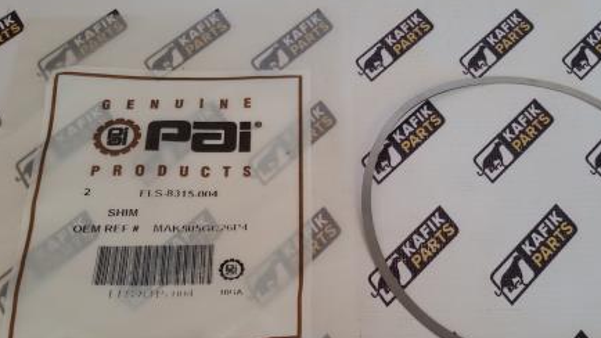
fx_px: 669
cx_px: 325
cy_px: 222
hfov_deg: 48.3
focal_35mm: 42
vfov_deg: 28.2
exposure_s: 1/33
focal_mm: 2.93
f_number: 2.4
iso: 50
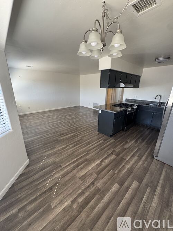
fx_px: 93
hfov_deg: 85.7
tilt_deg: -17.1
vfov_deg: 102.1
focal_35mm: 14
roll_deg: +0.0
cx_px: 86
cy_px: 116
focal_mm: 2.22
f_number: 2.2
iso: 200
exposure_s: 1/99
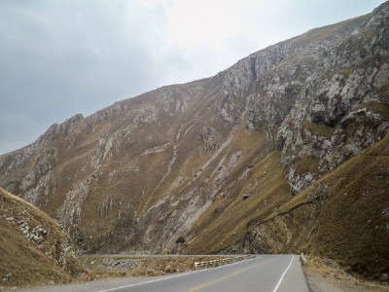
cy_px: 146
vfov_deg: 40.7
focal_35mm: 35
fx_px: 393
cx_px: 194
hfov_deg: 52.6
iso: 64
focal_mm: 6.3
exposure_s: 1/320
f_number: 4.7
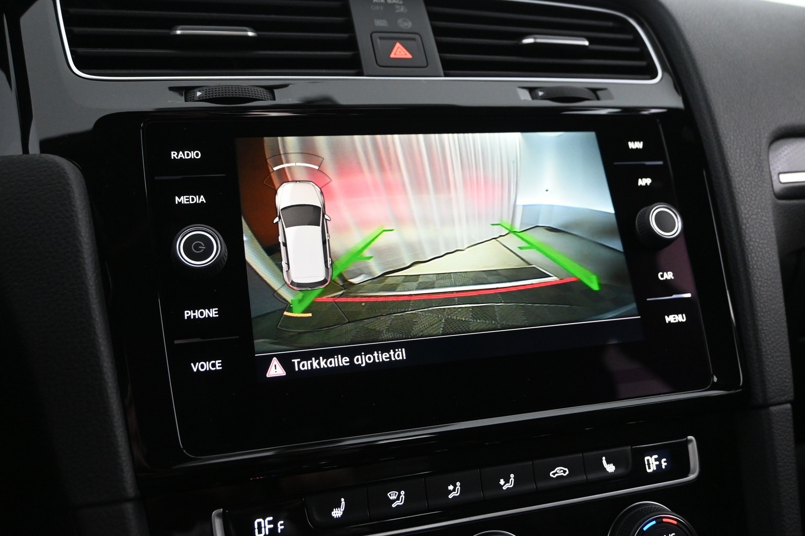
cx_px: 402
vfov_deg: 42.6
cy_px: 268
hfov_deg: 60.7
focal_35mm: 31
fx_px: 688
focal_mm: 20.5
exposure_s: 1/30
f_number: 3.8
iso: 3200
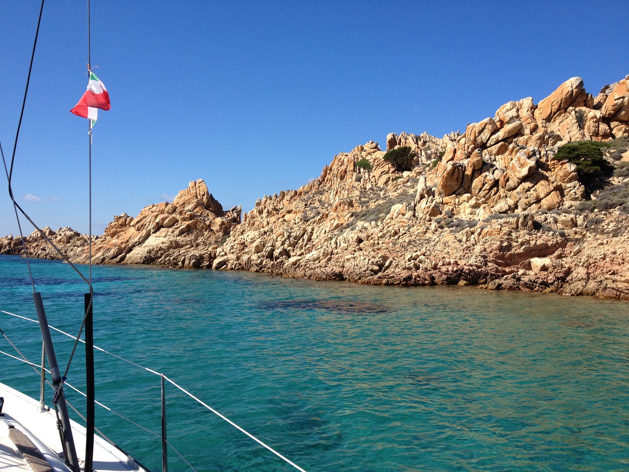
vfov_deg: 40.7
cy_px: 236
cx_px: 314
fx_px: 636
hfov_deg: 52.6
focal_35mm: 35
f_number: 2.4
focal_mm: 4.28
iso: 64
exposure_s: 1/1727
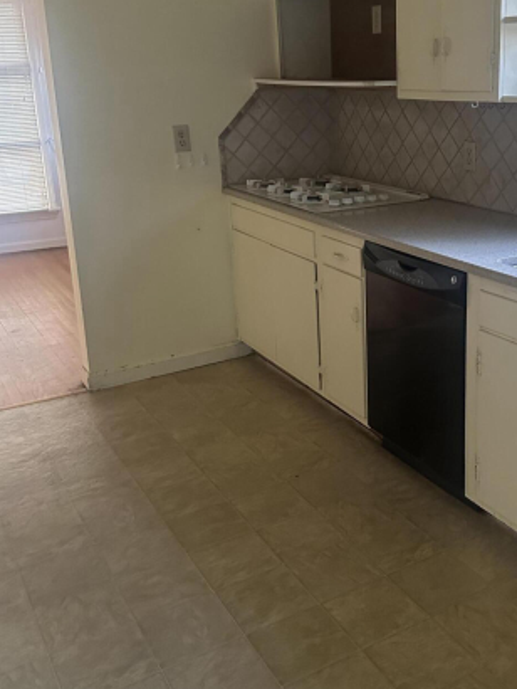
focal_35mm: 39
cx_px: 400
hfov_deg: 35.9
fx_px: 776
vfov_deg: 47.7
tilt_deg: -15.4
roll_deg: +0.3
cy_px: 297
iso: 1000
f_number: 1.78
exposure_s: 1/45
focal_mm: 6.86
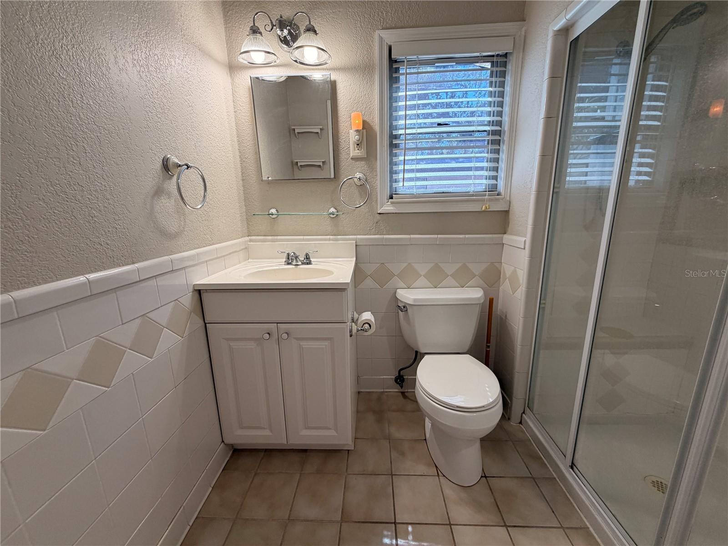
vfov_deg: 85.7
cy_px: 273
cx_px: 364
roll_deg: +1.2
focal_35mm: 14
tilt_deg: -12.6
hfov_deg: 102.1
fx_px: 294
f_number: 2.2
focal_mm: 2.22
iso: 125
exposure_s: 1/120
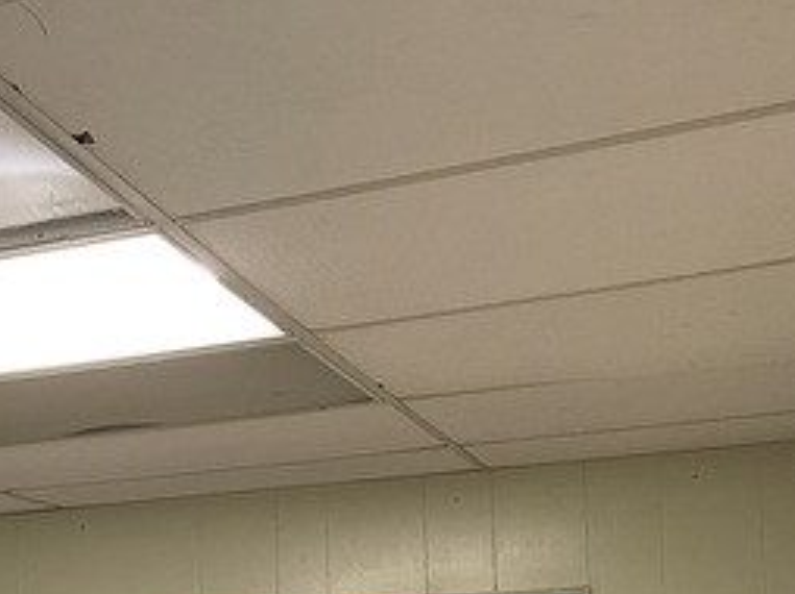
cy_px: 635
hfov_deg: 29.6
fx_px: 1446
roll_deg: +1.9
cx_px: 91
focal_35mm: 63
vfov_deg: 22.1
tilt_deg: +4.5
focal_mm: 5.1
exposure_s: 1/60
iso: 250
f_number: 1.6
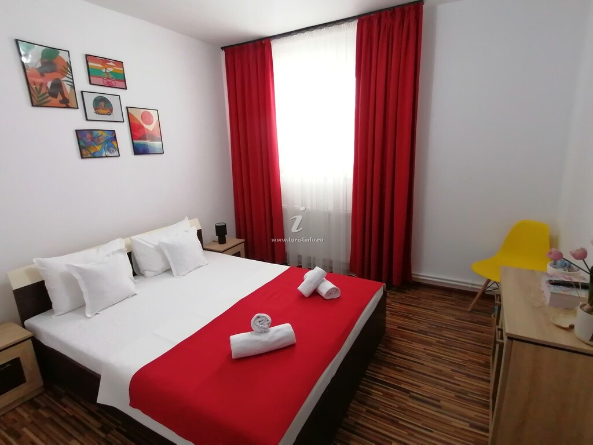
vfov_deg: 68.7
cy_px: 222
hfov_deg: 84.7
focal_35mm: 19
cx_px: 296
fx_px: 325
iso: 160
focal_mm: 2.7
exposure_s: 1/50
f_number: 2.4
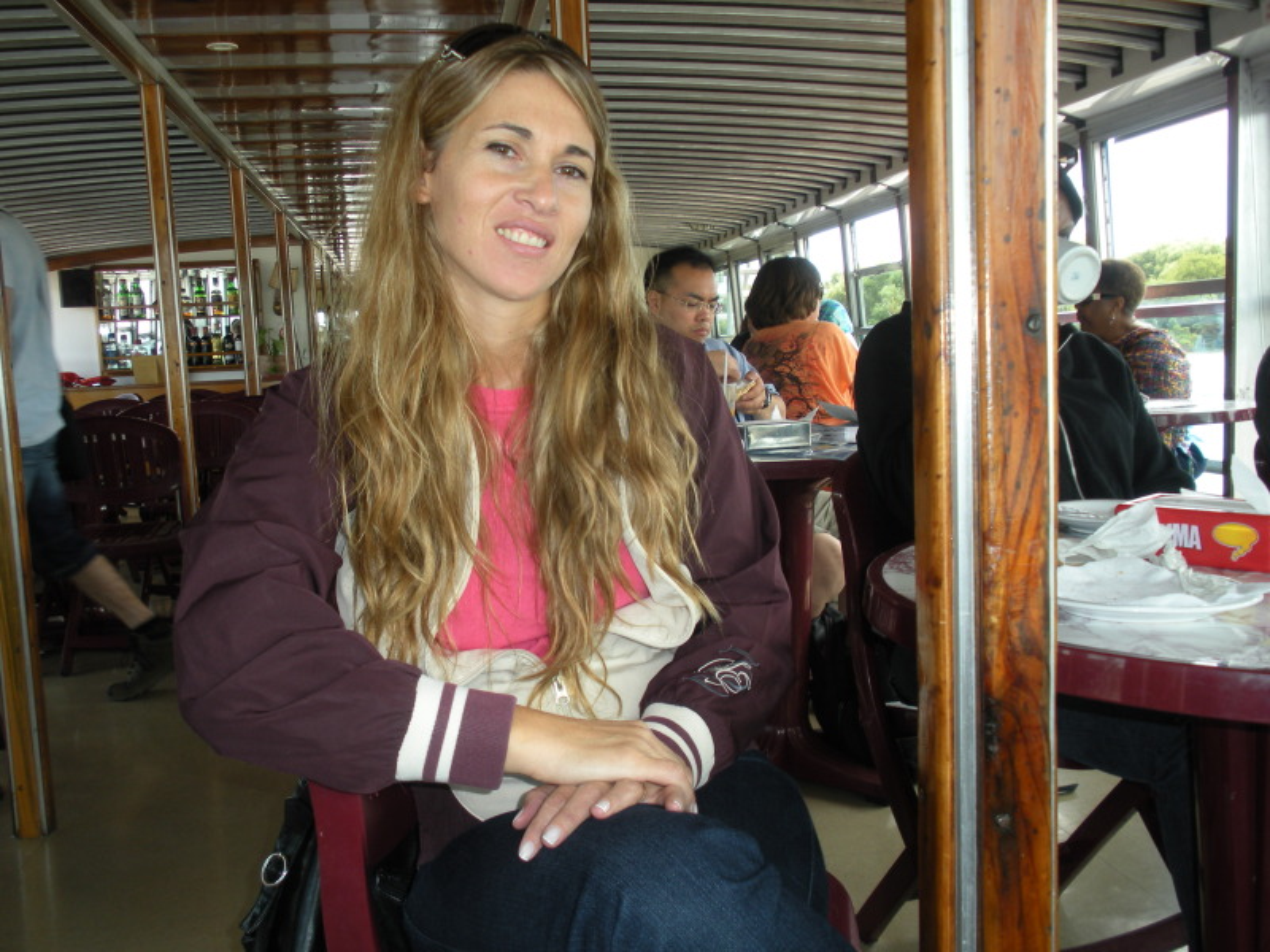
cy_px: 476
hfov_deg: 51.4
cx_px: 635
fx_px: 1321
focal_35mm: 36
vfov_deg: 39.7
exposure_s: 1/61.2
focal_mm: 6.3
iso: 64
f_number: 3.5
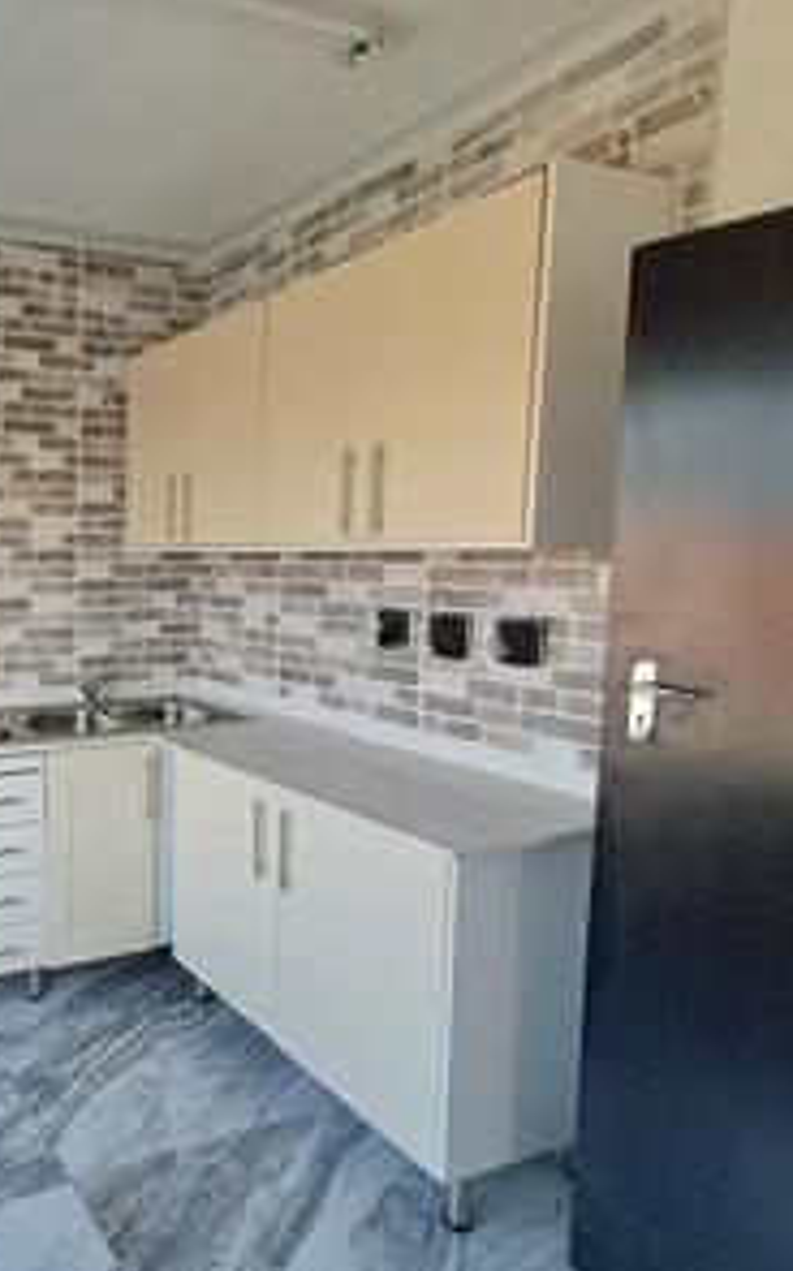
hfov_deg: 43.8
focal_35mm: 23
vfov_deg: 77.2
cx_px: -30
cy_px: 638
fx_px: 796
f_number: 2.2
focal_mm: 1.64
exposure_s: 1/101
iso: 50
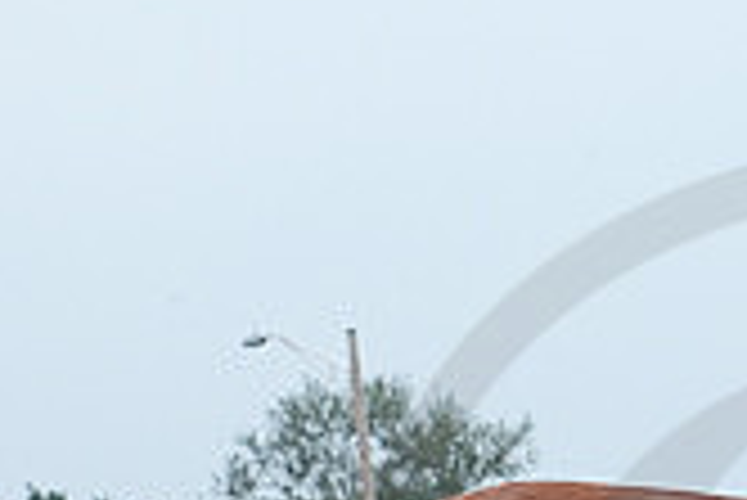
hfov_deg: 4.8
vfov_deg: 3.2
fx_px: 8805
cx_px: 878
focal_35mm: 424
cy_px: 696
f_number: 5.6
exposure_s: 1/1250
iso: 1000
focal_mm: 140
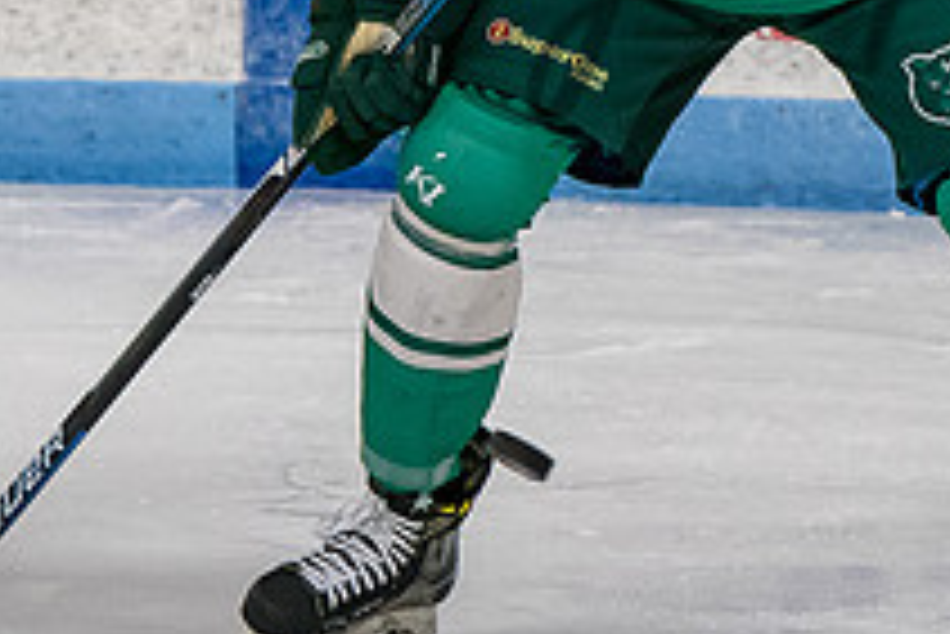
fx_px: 24056
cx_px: 652
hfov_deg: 2.3
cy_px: -337
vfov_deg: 1.5
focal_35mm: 911
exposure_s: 1/800
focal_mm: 155
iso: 2000
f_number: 4
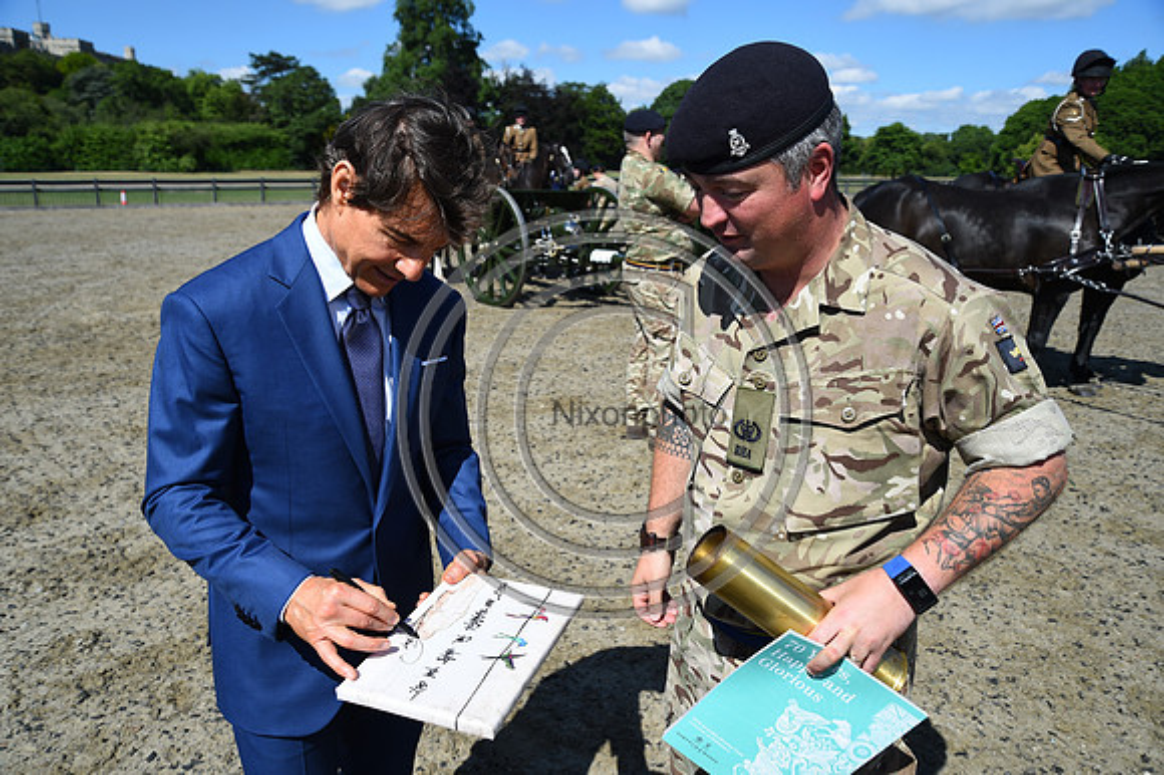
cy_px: 388
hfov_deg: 65.5
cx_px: 582
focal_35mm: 28
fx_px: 905
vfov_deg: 46.4
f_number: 5.6
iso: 180
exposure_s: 1/1250
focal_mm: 28
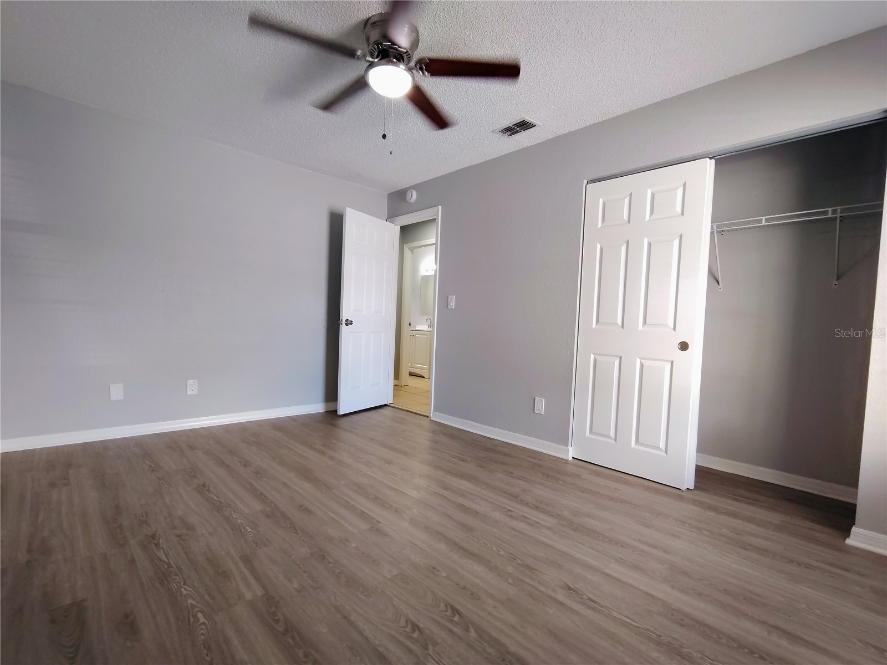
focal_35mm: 16
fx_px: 410
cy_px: 332
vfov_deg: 78.1
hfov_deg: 94.5
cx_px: 444
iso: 388
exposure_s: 1/60
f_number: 2.2
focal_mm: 2.13
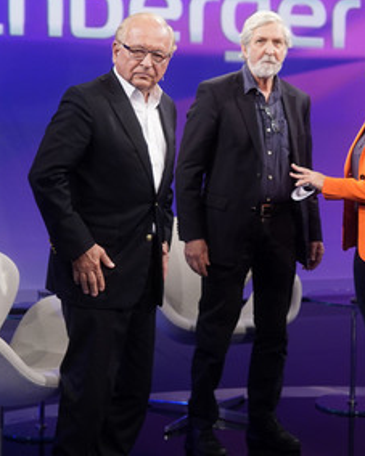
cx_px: 240
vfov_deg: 28.3
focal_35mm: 67
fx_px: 905
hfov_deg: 22.7
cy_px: 222
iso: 640
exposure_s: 1/160
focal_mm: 30
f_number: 1.8
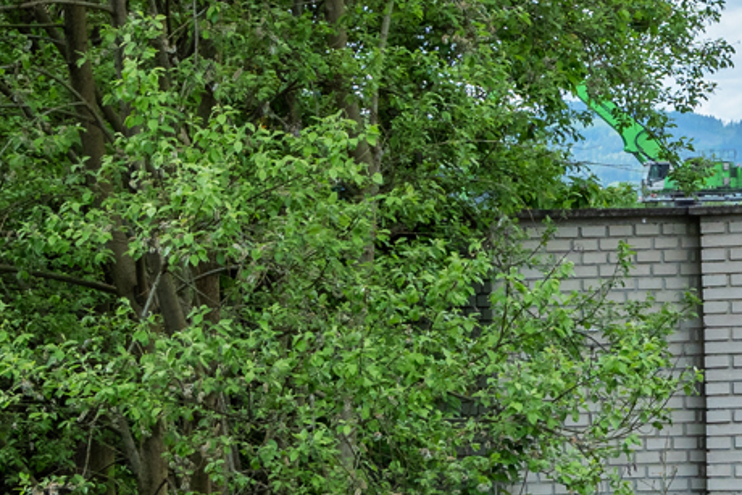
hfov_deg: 11.7
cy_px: 172
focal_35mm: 167
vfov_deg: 8.2
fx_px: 3443
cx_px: 1166
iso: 160
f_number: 9
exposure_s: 1/500
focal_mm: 32
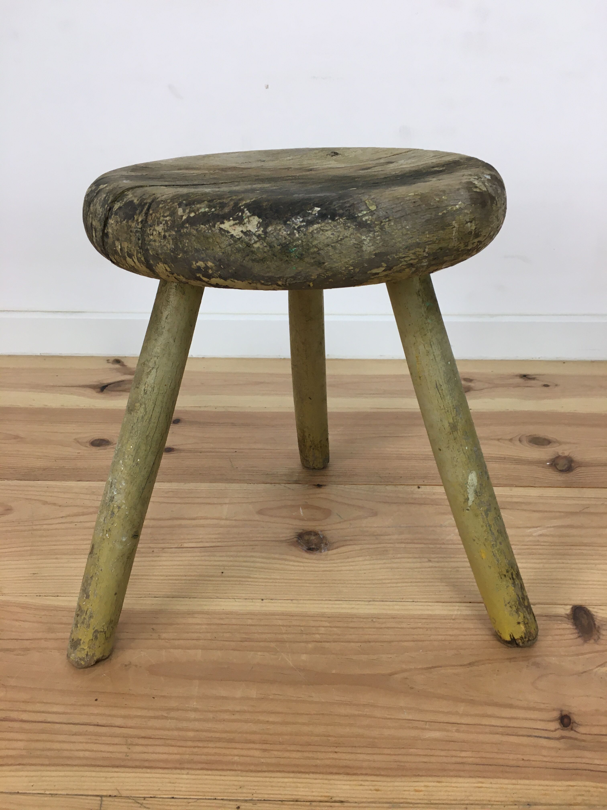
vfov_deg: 61.7
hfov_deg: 48.2
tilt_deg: -27.8
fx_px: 678
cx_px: 304
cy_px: 405
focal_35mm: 29
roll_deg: -0.7
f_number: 2.2
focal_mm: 4.15
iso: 32
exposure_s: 1/33
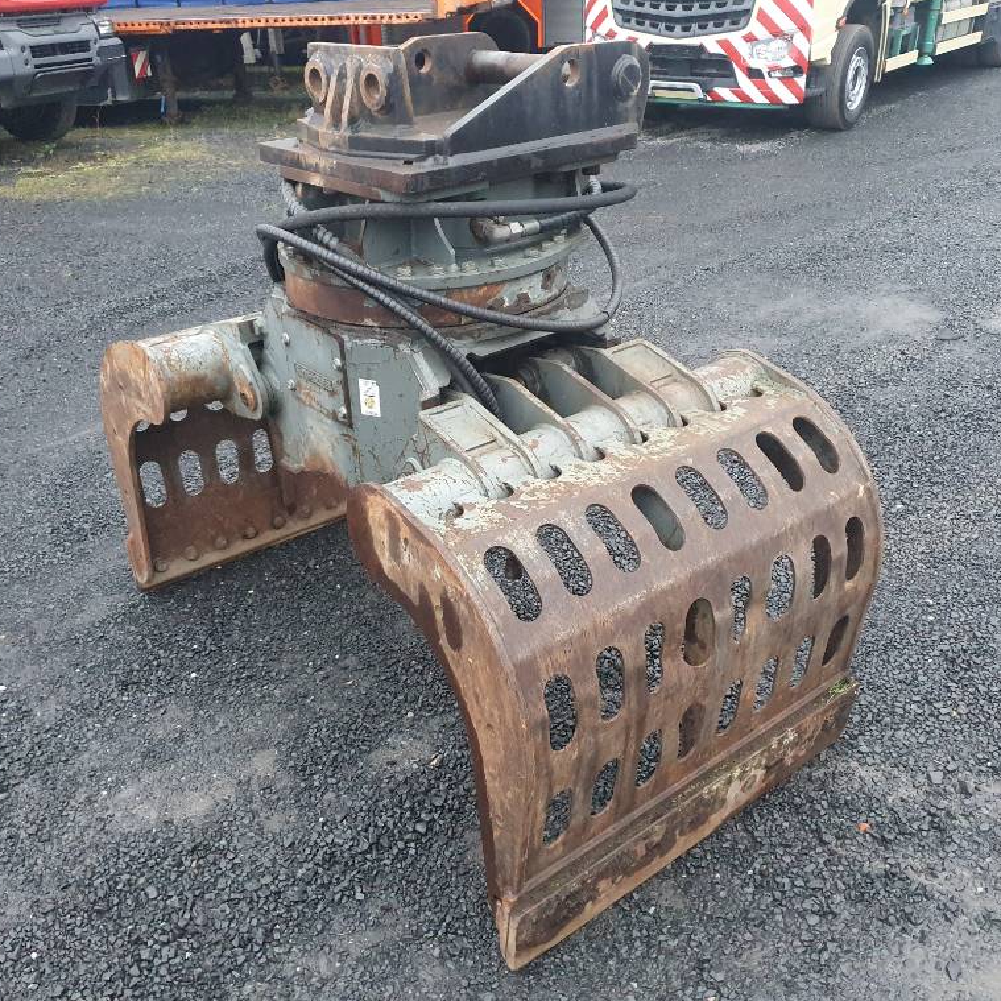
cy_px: 497
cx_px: 466
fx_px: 1014
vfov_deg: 52.5
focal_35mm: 31
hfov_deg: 52.5
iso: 500
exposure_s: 1/50
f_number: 1.5
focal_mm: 4.32
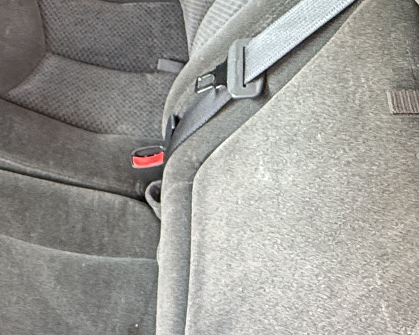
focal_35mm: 60
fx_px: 744
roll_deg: +8.1
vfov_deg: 24.7
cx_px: -125
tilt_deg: -39.2
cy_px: 38
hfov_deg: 26.6
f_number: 2.2
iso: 250
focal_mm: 2.22
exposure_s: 1/99
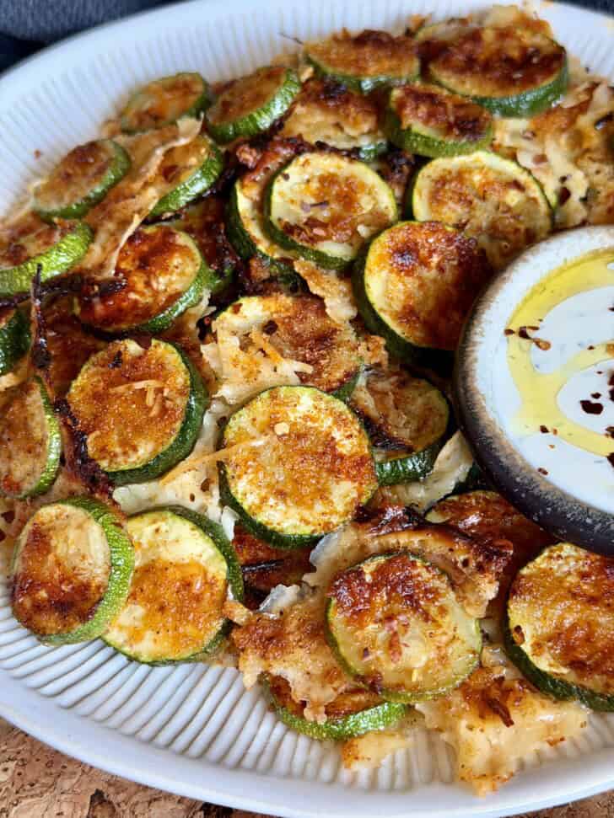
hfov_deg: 30.3
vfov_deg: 39.7
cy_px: 409
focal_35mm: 48
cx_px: 307
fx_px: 1135
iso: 160
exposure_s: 1/60
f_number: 1.8
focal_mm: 6.8
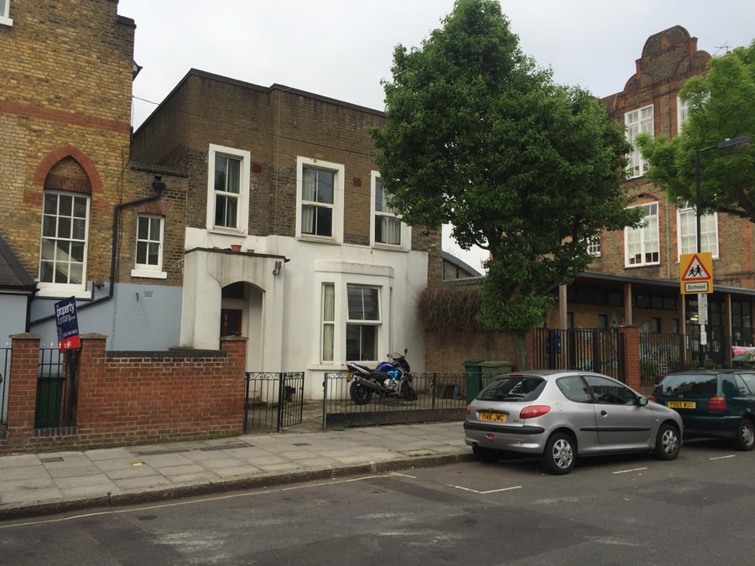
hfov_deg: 61.7
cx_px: 378
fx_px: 633
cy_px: 283
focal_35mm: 29
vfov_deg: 48.2
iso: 32
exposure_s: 1/527
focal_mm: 4.15
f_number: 2.2
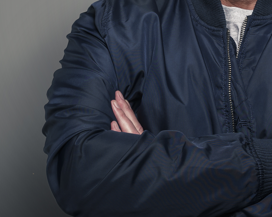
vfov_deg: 15.7
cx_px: 238
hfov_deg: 19.6
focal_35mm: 96
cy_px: -8
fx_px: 773
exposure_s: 1/160
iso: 100
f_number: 8
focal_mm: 35
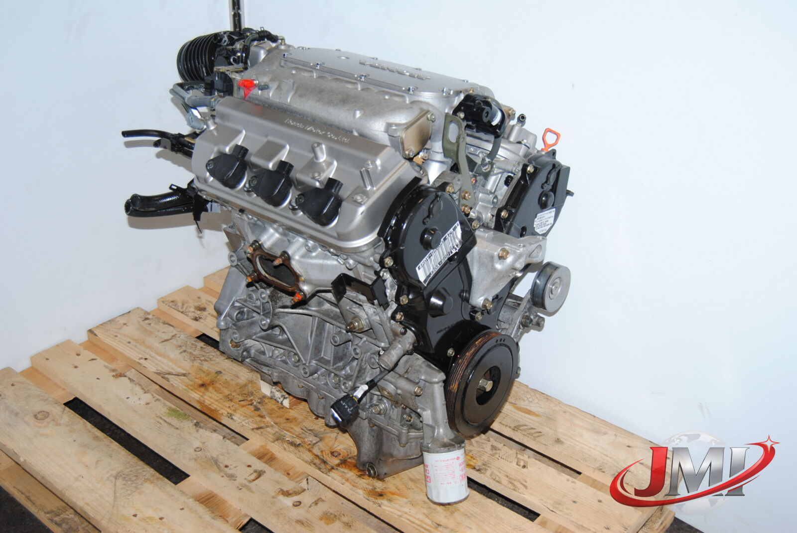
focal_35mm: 39
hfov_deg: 49.5
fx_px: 864
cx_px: 398
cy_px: 266
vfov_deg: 34.3
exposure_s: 1/200
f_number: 4
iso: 400
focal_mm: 26
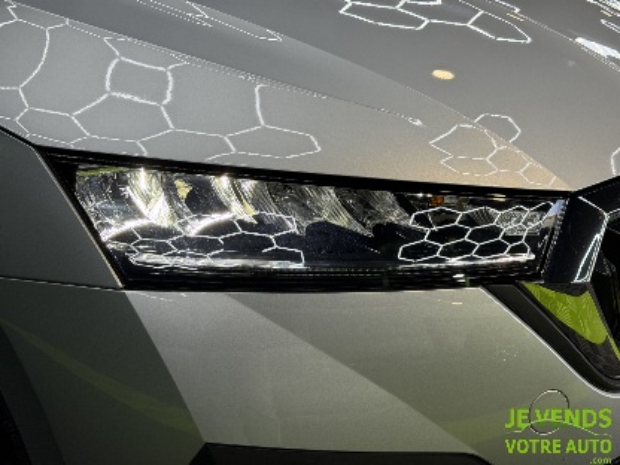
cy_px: 232
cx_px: 310
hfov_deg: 39.7
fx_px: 860
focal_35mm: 48
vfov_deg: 30.3
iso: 100
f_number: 1.78
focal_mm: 6.76
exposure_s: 1/249
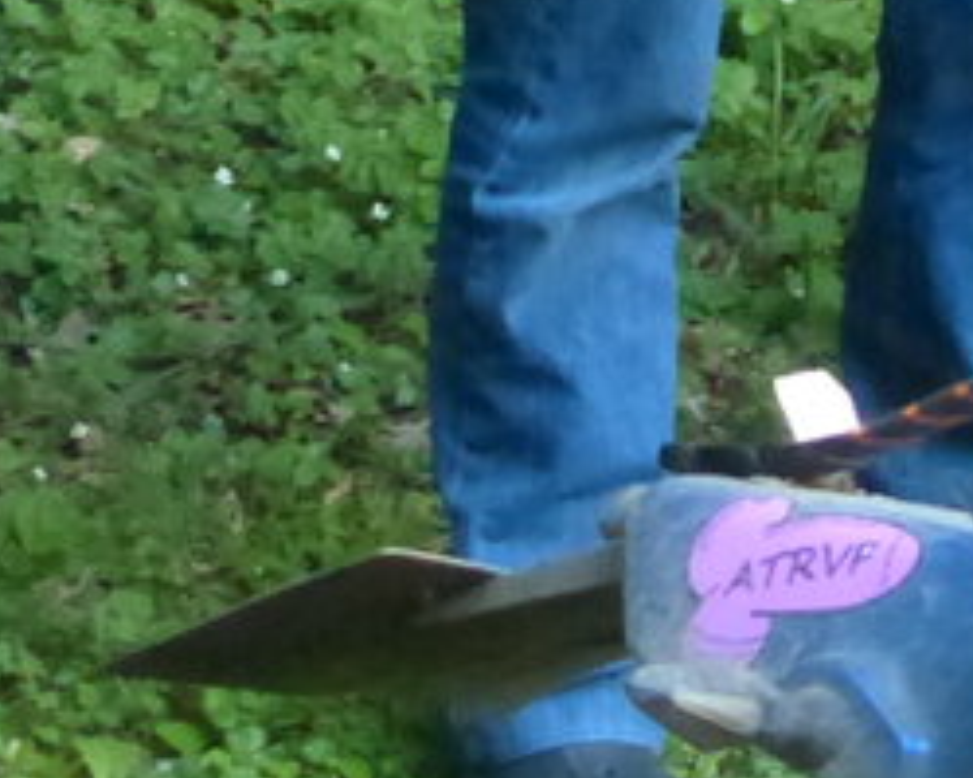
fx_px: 5556
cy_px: -551
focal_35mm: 193
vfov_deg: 7.8
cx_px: 1063
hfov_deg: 9.9
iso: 800
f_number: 2.8
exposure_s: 1/100
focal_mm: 7.1
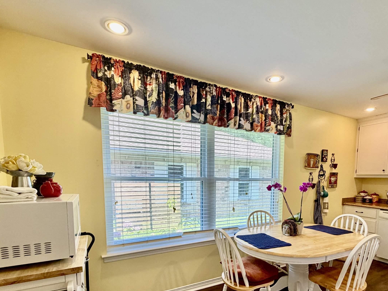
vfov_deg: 63.9
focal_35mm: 20
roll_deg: -0.6
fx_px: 224
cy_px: 199
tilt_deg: -5.2
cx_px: 227
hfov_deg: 81.1
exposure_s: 1/120
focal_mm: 2.22
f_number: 2.2
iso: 200
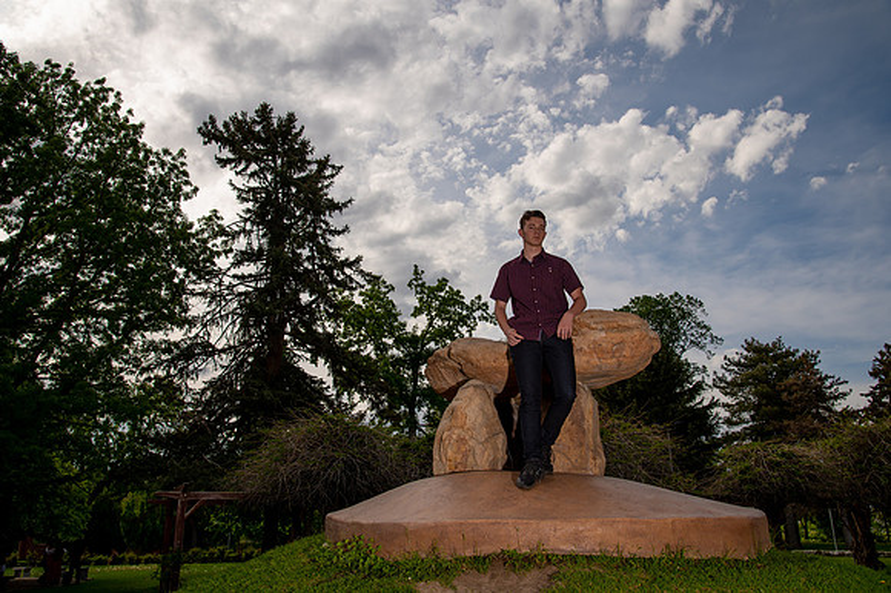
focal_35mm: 32
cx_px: 446
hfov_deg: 58.7
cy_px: 296
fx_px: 792
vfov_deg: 41.1
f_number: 8
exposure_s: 1/800
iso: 200
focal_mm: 32
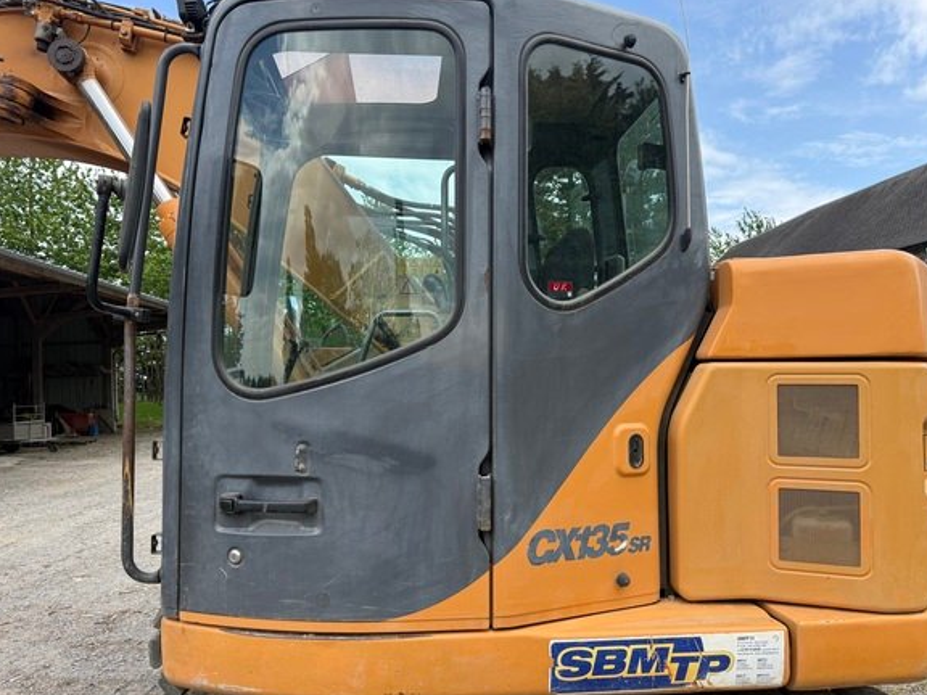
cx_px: 478
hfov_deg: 69.4
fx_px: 669
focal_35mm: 25
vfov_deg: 54.9
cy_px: 352
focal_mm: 6.76
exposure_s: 1/1553
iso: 100
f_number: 1.78
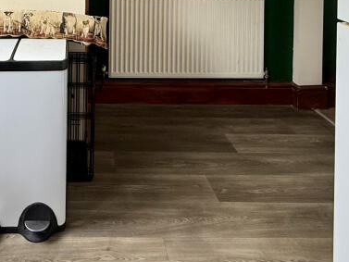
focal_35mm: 38
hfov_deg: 47.2
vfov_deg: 30.8
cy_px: -66
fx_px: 383
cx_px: 88
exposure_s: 1/99
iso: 160
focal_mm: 2.22
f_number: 2.2
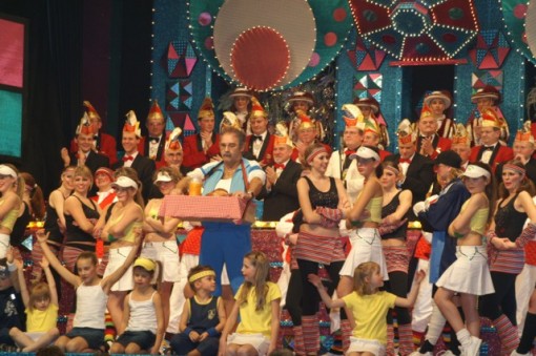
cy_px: 178
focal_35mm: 128
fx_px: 1896
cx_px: 268
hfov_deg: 16.1
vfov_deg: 10.7
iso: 400
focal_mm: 85
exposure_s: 1/60
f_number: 5.6
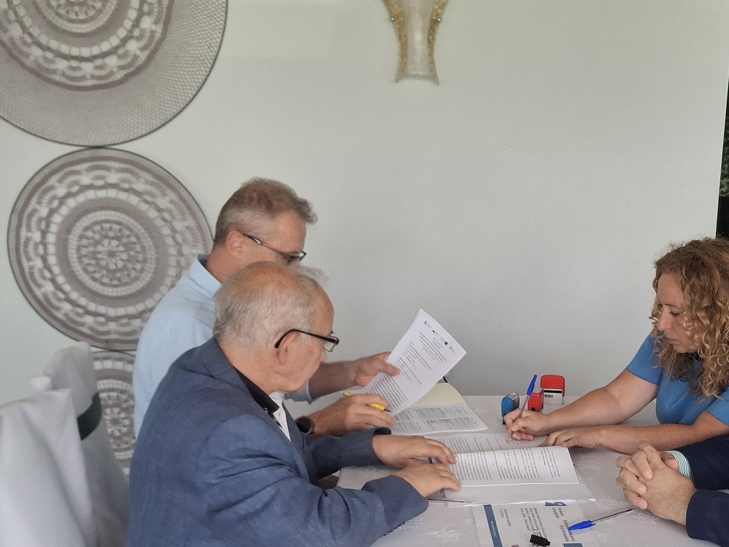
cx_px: 502
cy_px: 391
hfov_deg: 40.6
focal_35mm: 46
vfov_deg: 31.1
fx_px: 969
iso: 160
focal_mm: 4.69
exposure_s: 1/100
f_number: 1.8
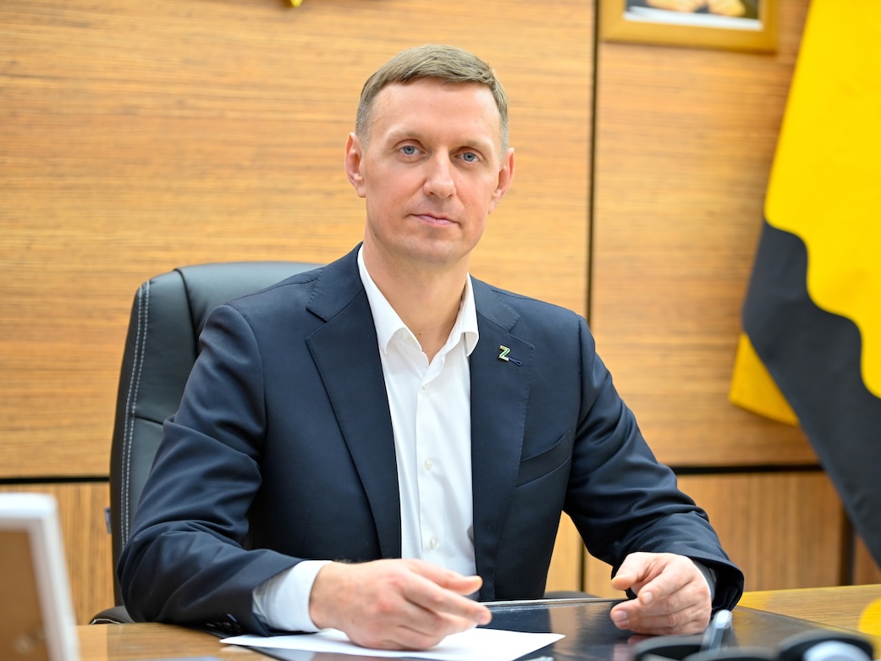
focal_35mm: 98
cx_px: 436
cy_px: 331
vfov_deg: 15.1
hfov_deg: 20.0
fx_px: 2494
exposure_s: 1/160
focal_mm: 90
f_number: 2.8
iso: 640
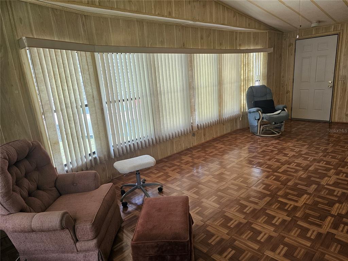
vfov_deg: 58.9
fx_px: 231
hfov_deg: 73.9
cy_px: 130
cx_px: 174
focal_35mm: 23
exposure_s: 1/180
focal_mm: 6.3
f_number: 1.7
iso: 200
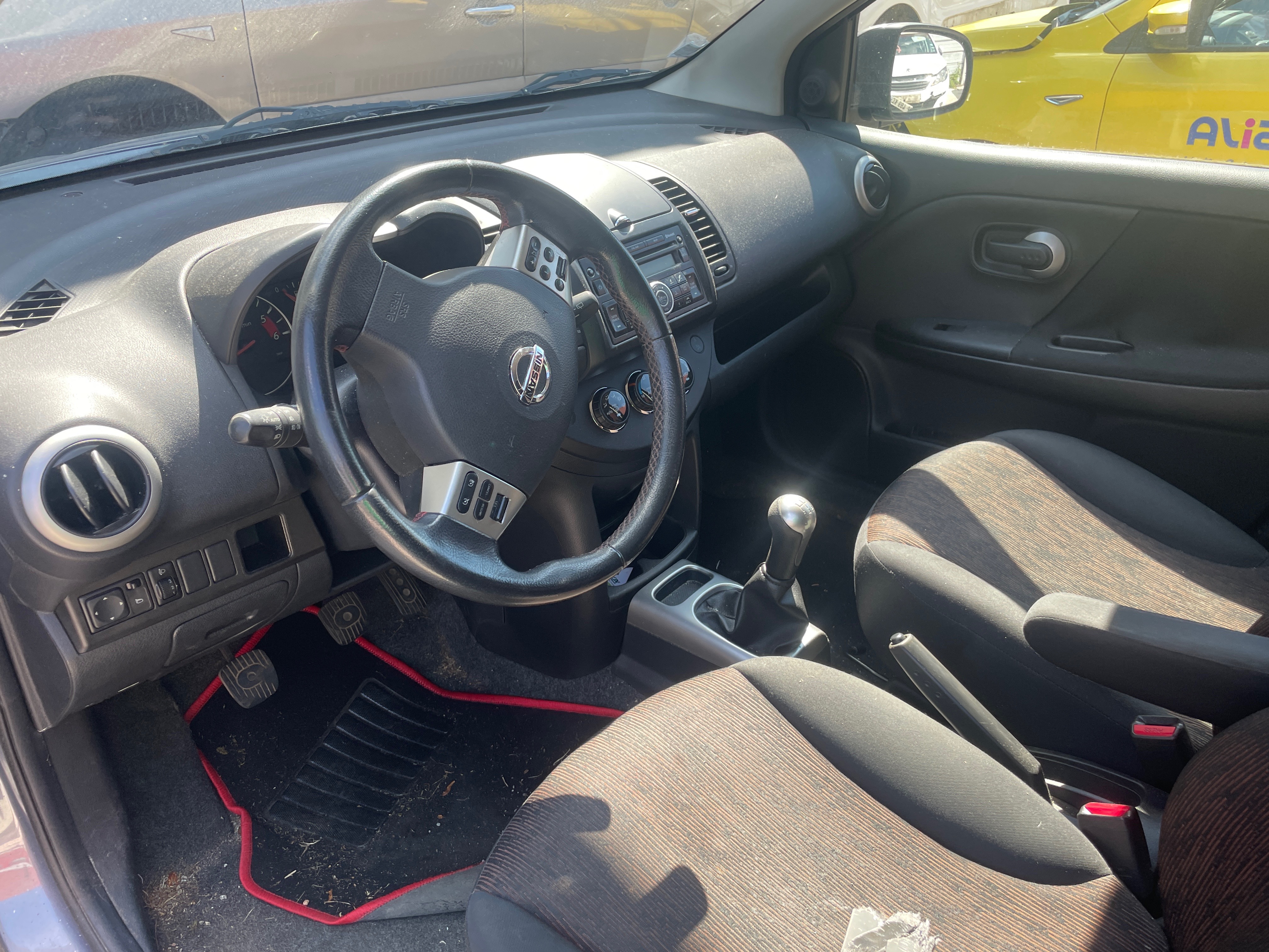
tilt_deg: -31.7
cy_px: 476
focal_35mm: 26
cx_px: 634
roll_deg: +0.6
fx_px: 953
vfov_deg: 53.1
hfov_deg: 67.3
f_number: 1.6
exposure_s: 1/215
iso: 32
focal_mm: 4.2
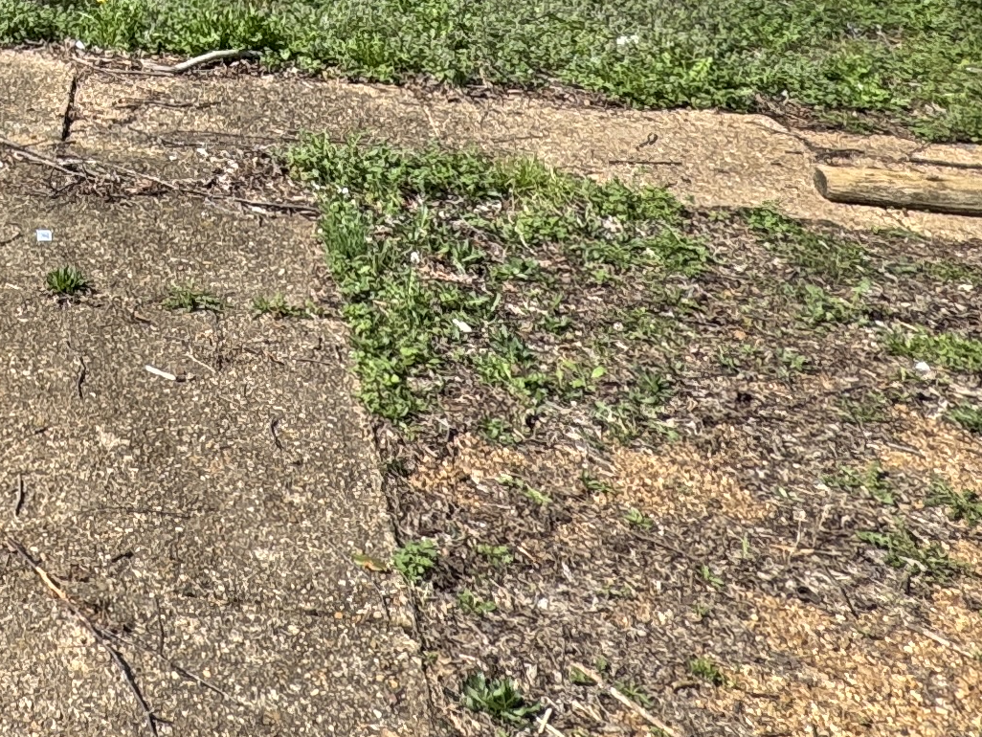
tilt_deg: +7.8
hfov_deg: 29.7
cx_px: -211
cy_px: -532
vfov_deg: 20.3
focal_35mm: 55
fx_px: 1561
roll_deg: -0.9
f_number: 2.2
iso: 40
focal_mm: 2.22
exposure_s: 1/840
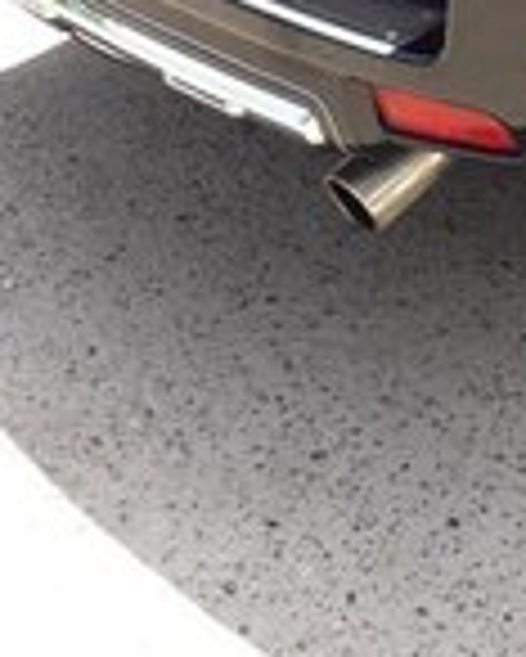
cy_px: -360
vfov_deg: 18.1
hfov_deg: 15.9
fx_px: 1808
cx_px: 638
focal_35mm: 93
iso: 40
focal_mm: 3.7
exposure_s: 1/362
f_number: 1.9
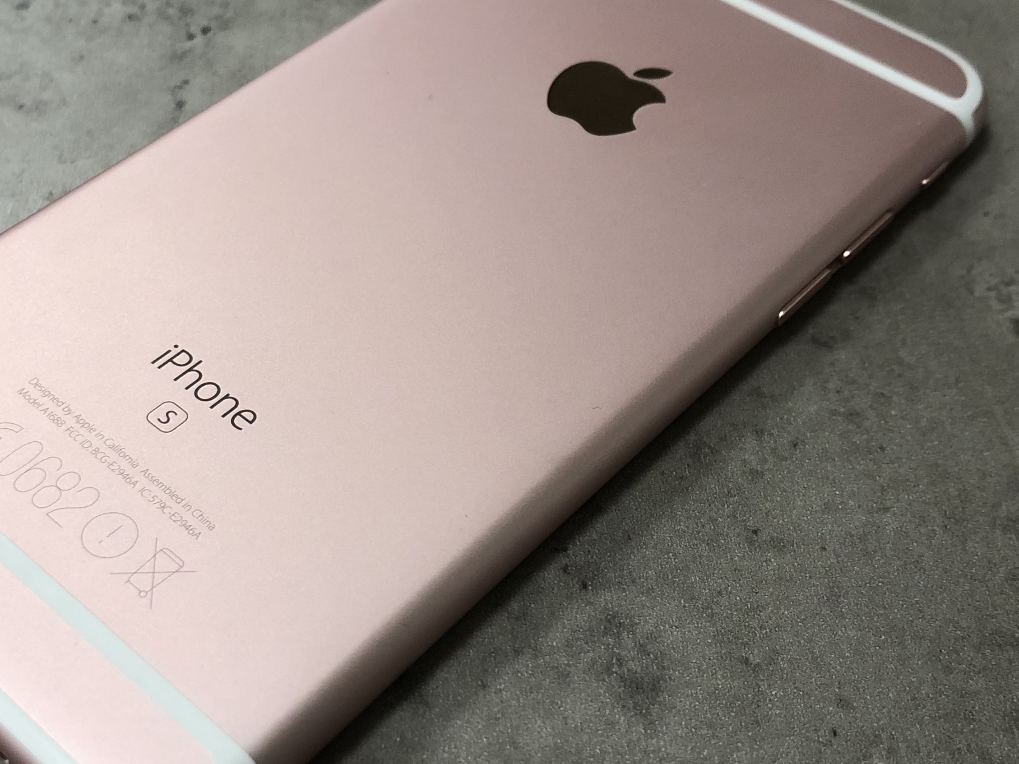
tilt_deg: -48.2
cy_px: 416
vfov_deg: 29.1
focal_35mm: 50
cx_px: 363
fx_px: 1472
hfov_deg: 37.9
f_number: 1.8
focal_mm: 4
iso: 32
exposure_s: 1/33
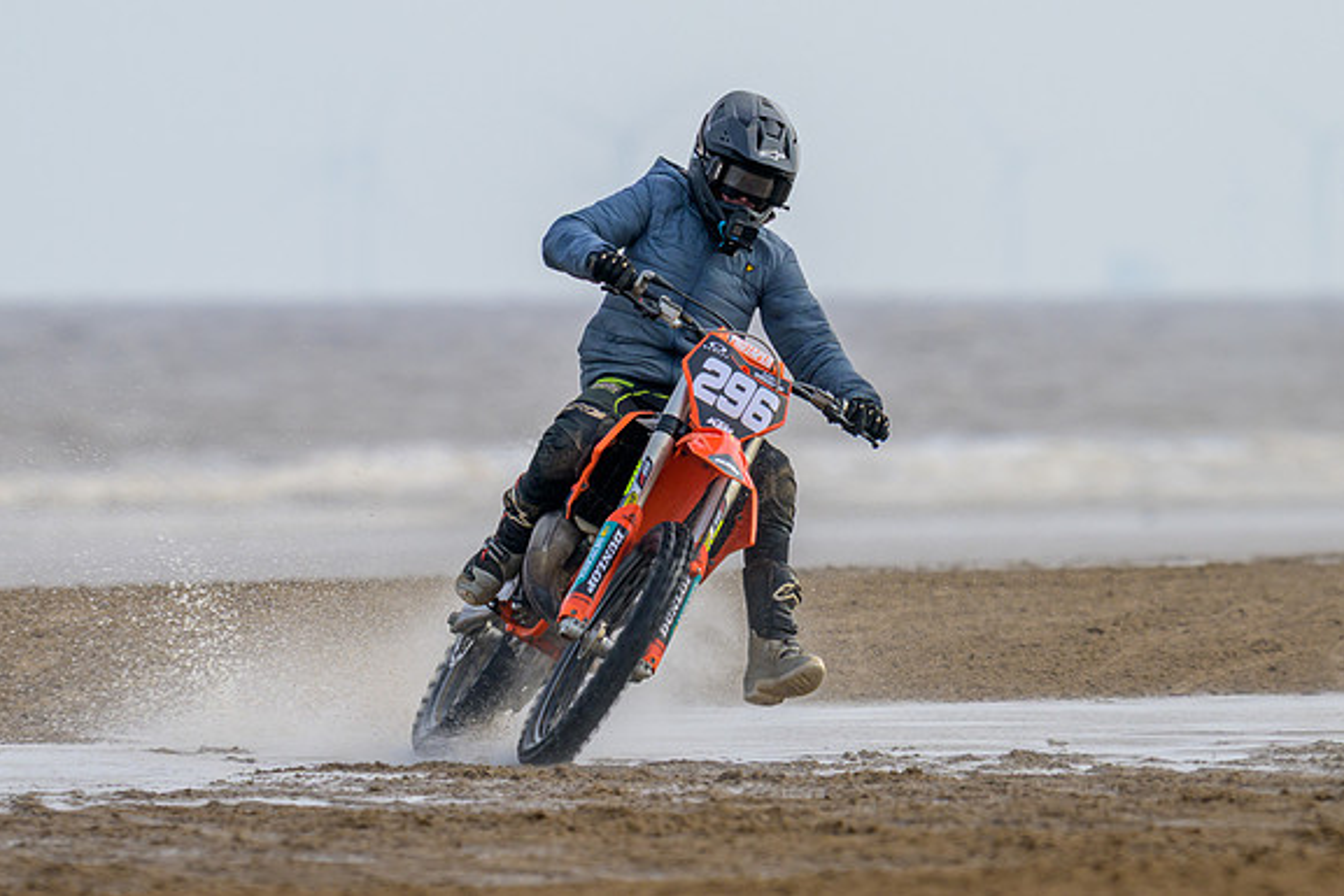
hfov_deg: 2.0
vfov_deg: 1.3
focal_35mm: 1034
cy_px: 384
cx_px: 673
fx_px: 38610
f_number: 8
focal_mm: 600
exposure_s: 1/640
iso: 320
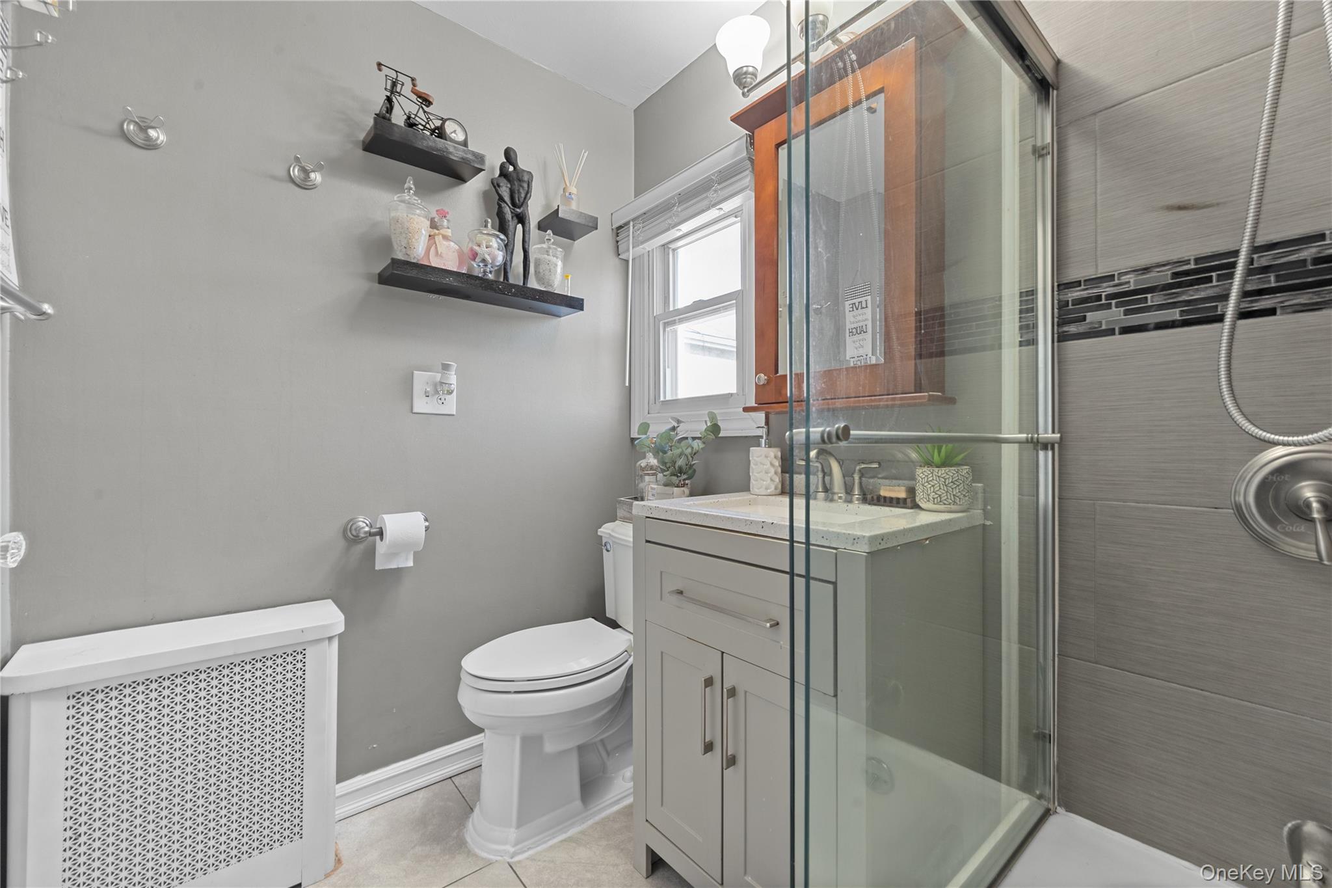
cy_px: 444
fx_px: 518
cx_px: 666
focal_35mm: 14
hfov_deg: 104.3
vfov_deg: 81.2
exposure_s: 1/2
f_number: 10
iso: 1000
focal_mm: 14
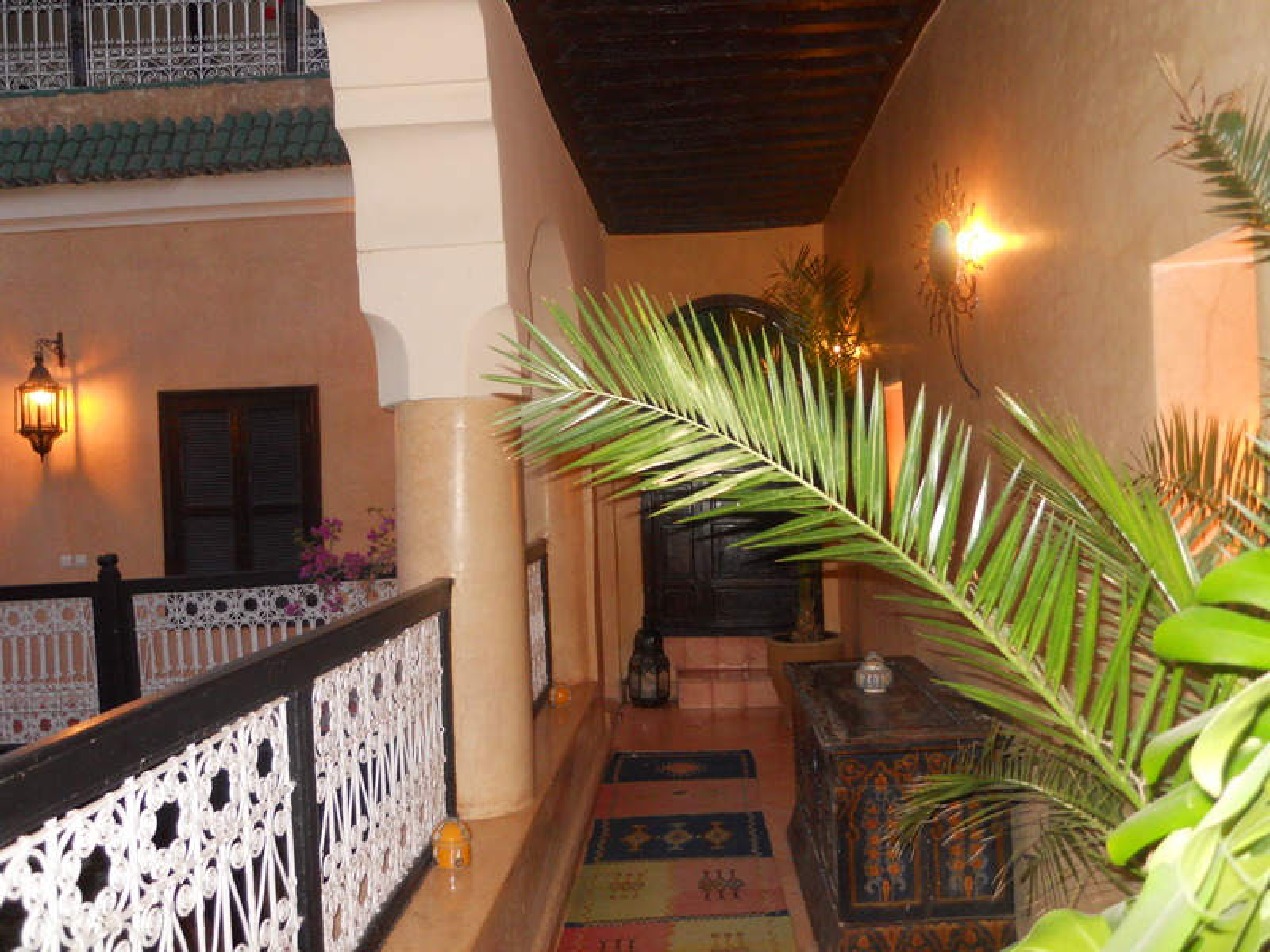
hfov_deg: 63.4
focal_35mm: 28
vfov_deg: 49.7
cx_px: 635
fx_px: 1027
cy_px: 476
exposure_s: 1/25
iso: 250
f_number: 2.7
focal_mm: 5
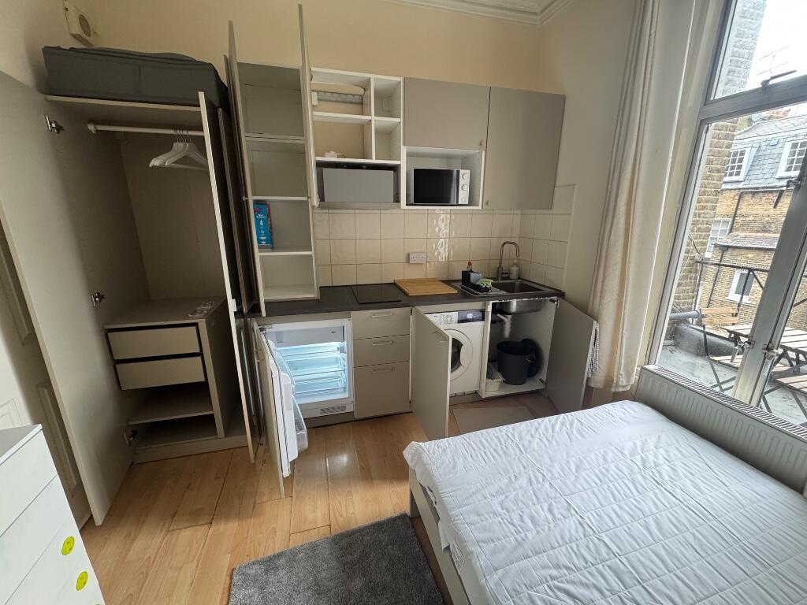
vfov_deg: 85.7
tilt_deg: -15.4
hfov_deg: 102.1
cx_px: 404
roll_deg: +0.2
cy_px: 302
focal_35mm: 14
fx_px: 326
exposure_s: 1/82
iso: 320
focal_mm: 2.22
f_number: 2.2
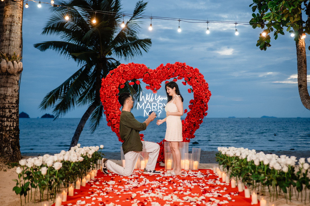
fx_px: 446
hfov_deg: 38.3
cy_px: 103
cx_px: 155
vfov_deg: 26.1
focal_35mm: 52
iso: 1250
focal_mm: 50
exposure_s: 1/200
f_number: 2.2
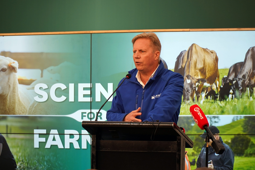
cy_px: 85
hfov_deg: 13.5
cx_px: 128
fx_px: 1077
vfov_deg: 9.0
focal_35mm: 152
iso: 320
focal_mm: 101
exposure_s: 1/160
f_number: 4.5
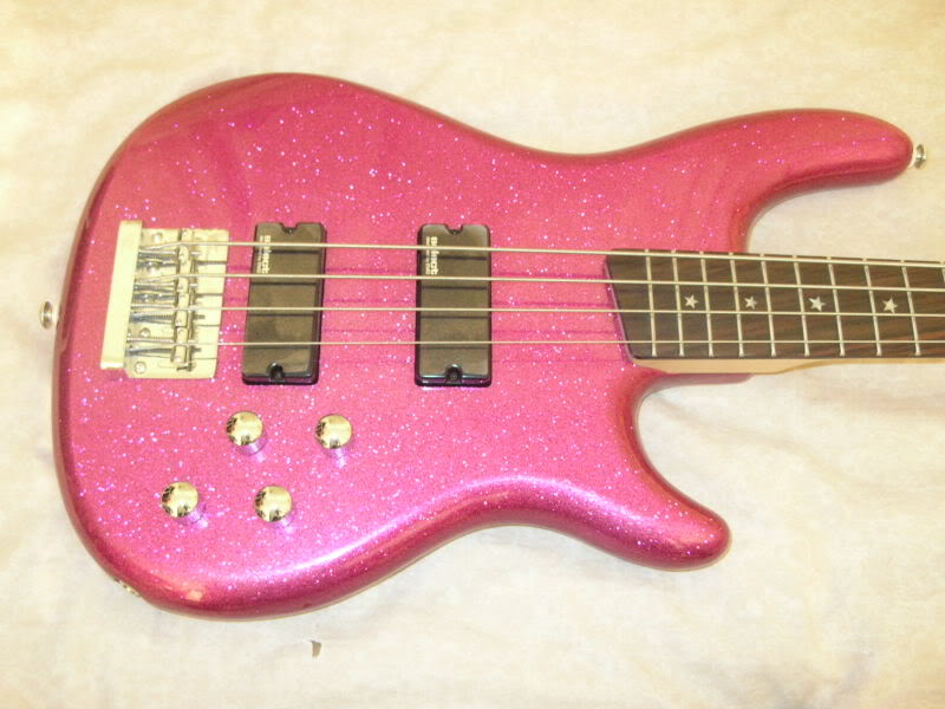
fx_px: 983
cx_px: 472
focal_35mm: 36
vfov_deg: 39.7
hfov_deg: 51.4
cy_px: 354
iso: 300
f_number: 2.7
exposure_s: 1.29
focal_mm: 6
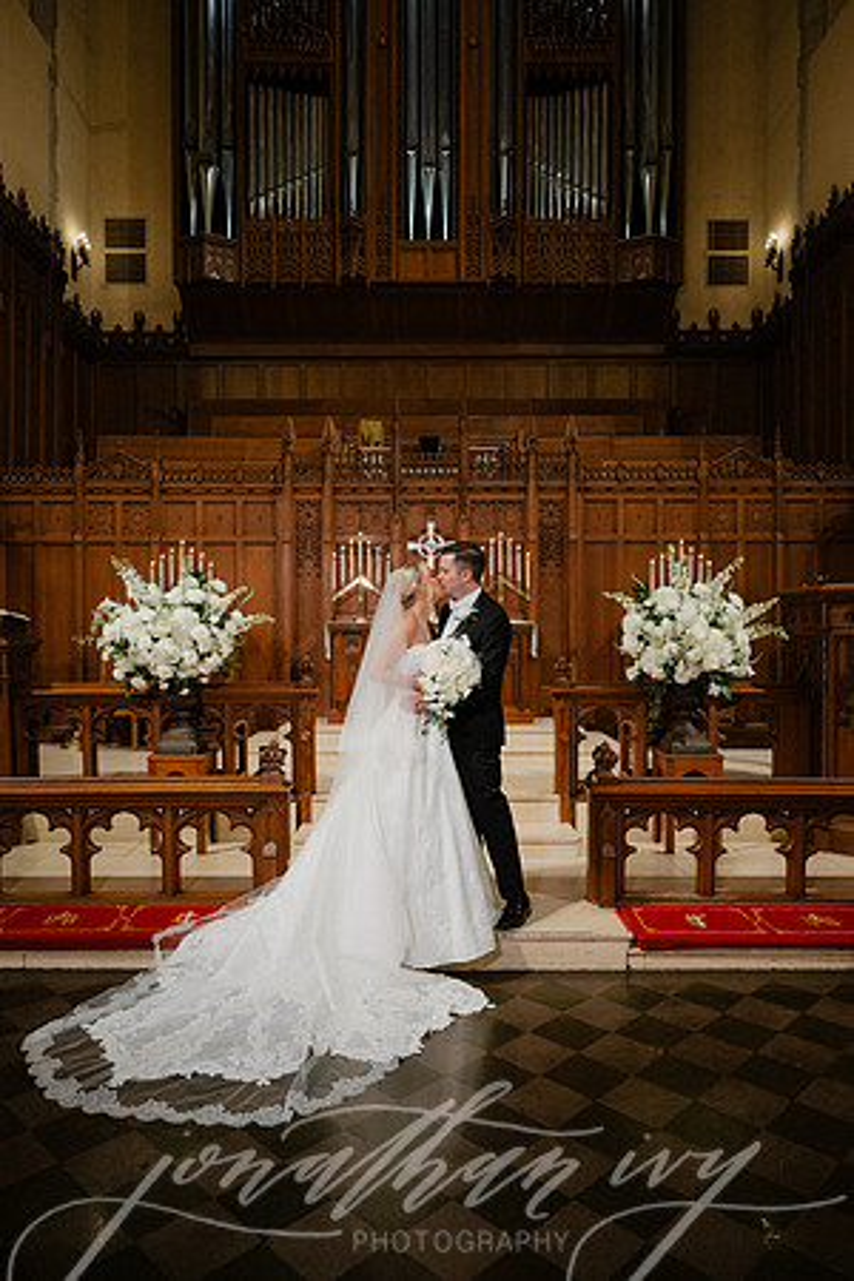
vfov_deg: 73.7
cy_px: 640
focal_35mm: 24
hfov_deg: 53.1
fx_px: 854
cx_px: 427
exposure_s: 1/160
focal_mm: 24
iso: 2000
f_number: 2.8
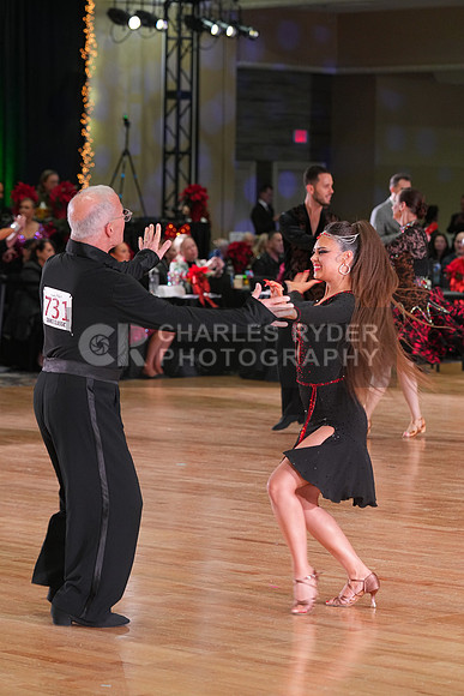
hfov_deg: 10.6
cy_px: 348
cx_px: 232
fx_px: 2492
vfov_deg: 15.9
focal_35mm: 129
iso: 2500
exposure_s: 1/200
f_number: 5
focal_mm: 129
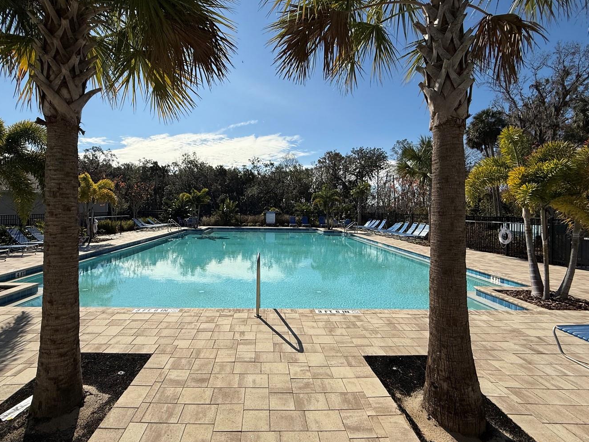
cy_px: 208
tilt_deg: -0.1
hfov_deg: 90.8
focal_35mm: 17
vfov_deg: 74.6
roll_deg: -1.2
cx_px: 270
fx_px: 289
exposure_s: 1/6803
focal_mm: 2.22
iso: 50
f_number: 2.2
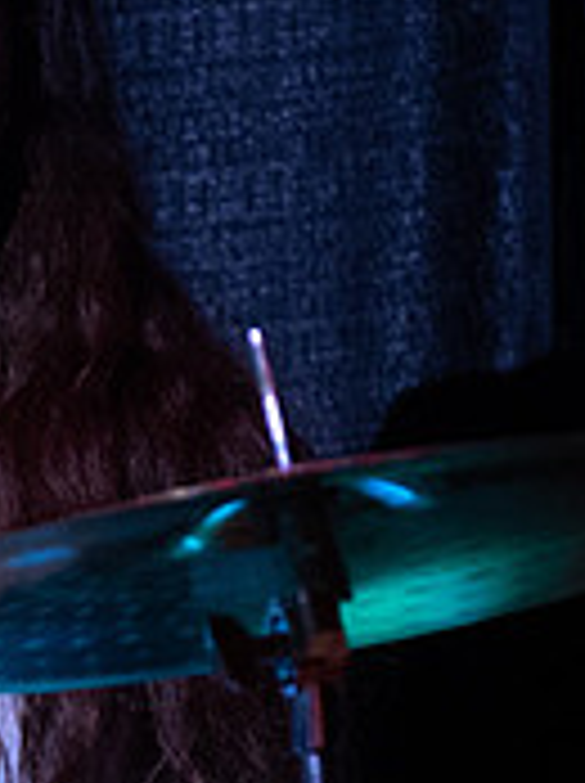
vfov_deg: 2.4
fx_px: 18342
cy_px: 250
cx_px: -311
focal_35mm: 812
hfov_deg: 1.8
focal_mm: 130
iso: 1600
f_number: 2.8
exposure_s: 1/200
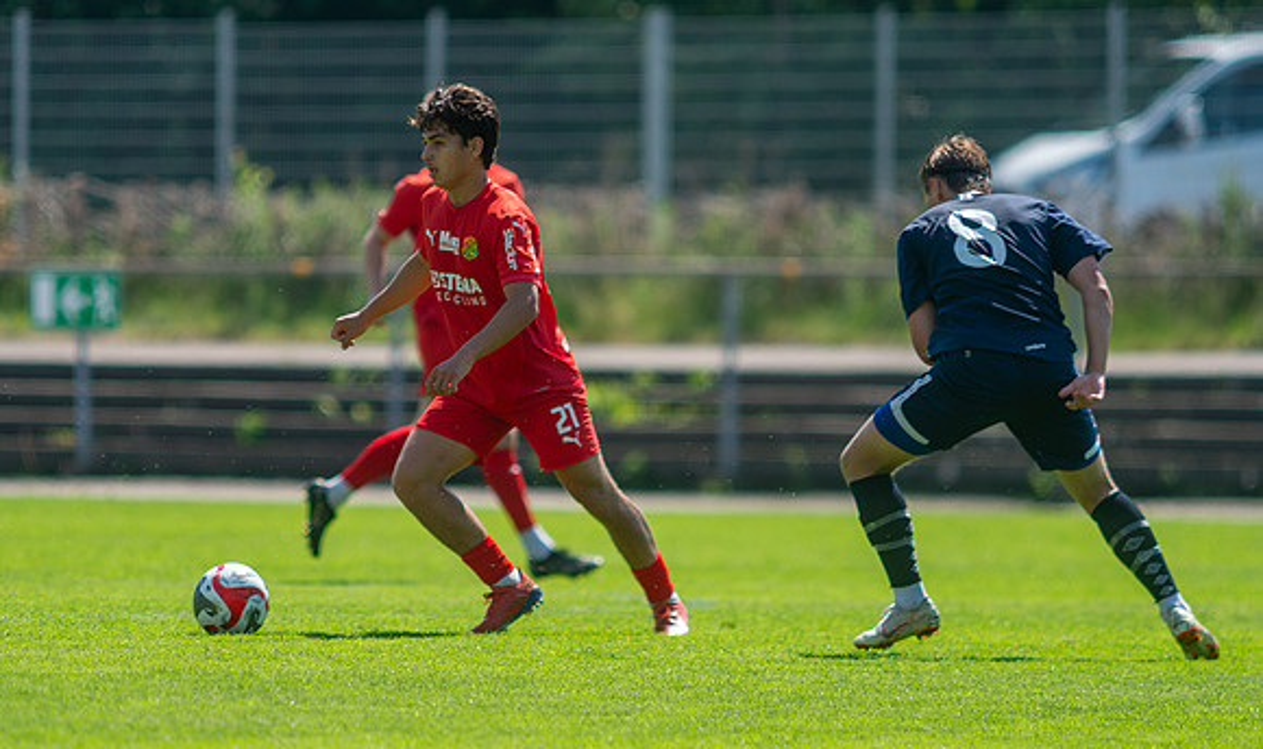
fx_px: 19976
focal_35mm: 589
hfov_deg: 3.6
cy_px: 388
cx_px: 519
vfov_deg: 2.1
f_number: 4
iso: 320
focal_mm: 420
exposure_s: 1/2000
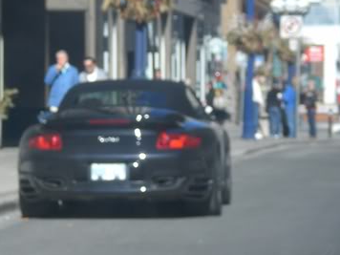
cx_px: 120
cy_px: 73
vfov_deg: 5.8
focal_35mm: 256
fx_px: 2514
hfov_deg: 7.7
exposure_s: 1/200
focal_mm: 18.9
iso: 50
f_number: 5.9
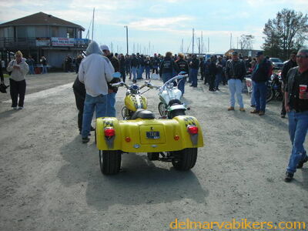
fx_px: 338
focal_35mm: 38
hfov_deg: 49.0
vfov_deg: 37.7
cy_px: 116
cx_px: 154
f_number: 6.4
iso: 50
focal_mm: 6.3
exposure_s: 1/168
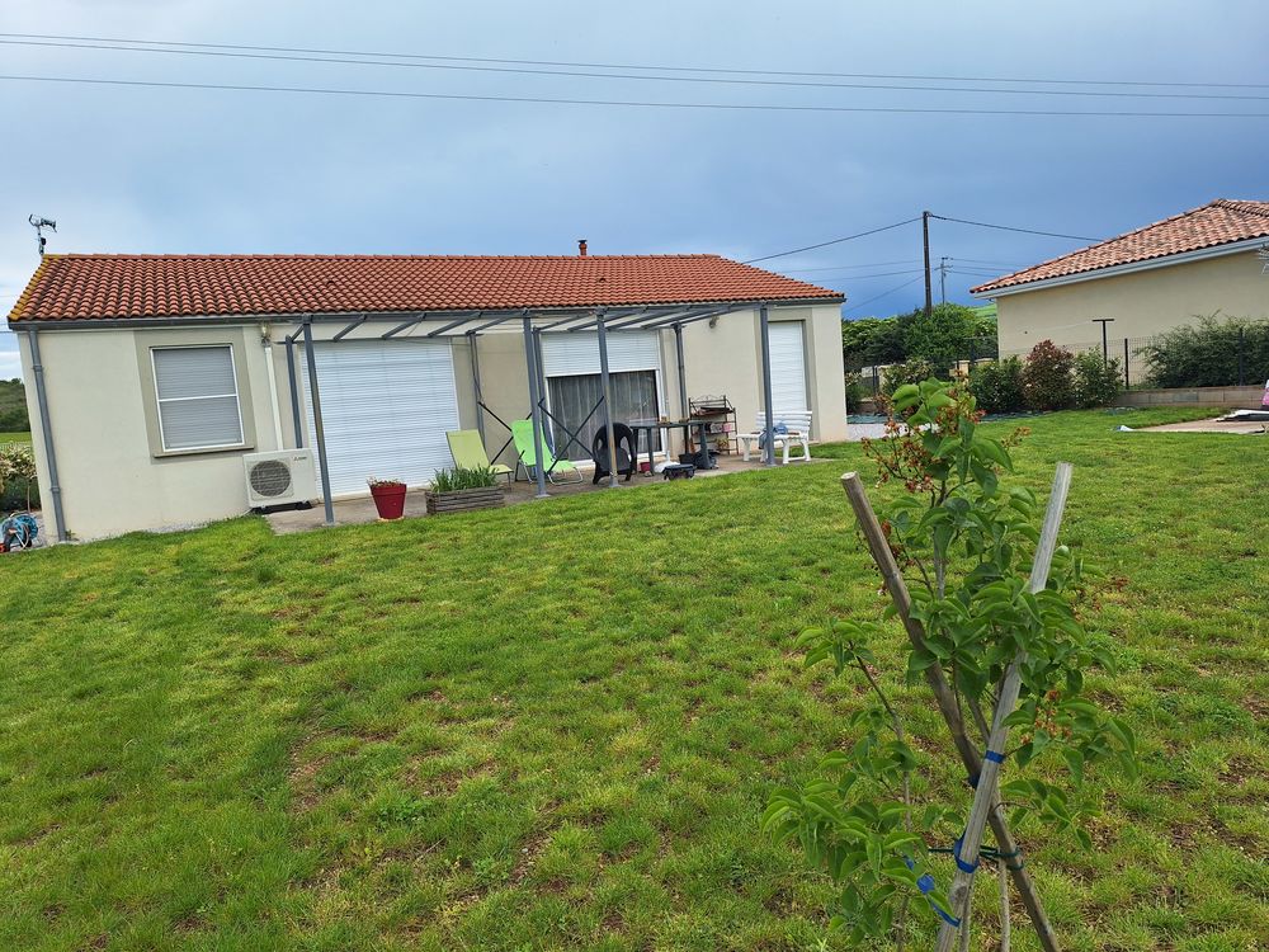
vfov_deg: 58.9
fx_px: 843
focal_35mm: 23
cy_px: 476
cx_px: 634
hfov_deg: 73.9
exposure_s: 1/1701
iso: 40
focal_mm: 5.54
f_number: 1.8
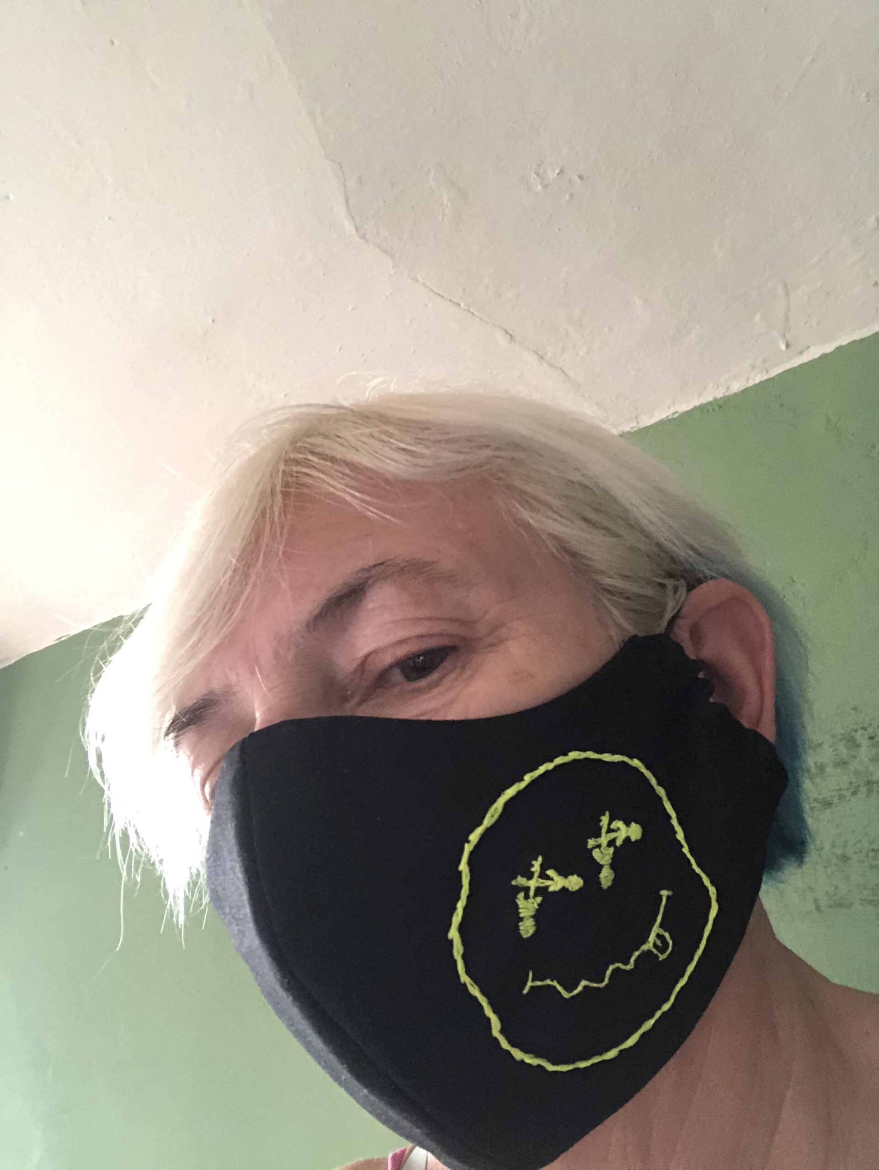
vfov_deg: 56.8
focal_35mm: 32
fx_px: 1082
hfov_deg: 44.2
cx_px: 440
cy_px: 585
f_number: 2.2
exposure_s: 1/30
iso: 400
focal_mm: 2.87
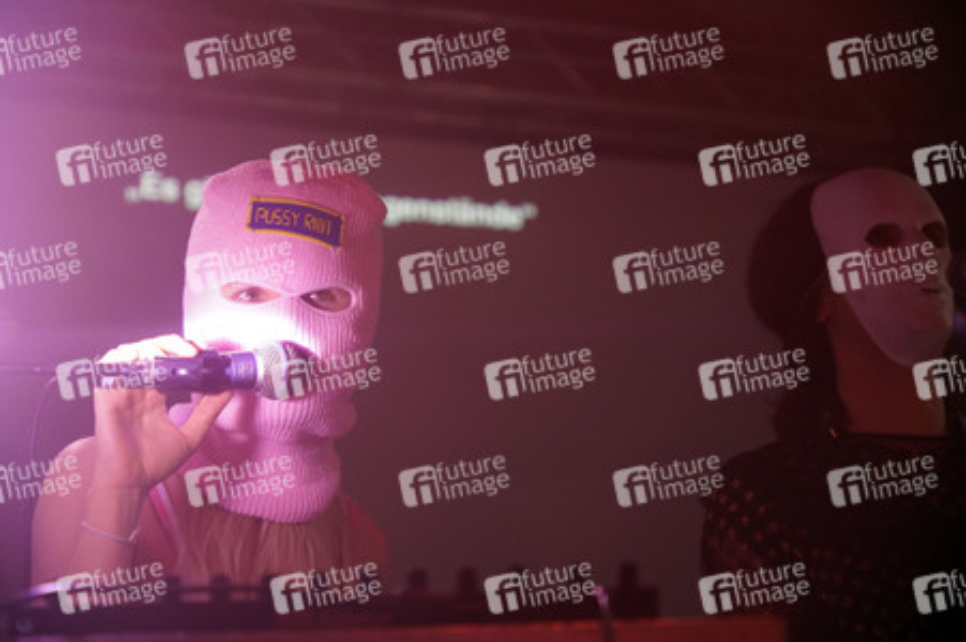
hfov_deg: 26.3
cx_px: 483
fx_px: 2065
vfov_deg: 17.7
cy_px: 321
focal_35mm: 77
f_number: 4
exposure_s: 1/160
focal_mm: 77
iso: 3200
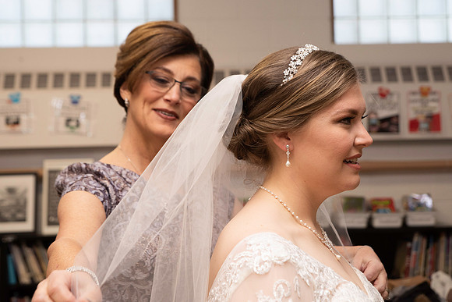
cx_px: 226
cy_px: 120
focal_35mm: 66
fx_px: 833
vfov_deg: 20.5
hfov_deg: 30.4
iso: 640
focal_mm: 55
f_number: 4.5
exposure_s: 1/200
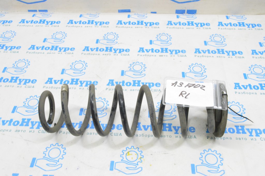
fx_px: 265
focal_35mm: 36
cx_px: 132
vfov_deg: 36.8
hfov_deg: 53.2
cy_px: 88
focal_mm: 24
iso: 6400
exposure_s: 1/15
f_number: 20
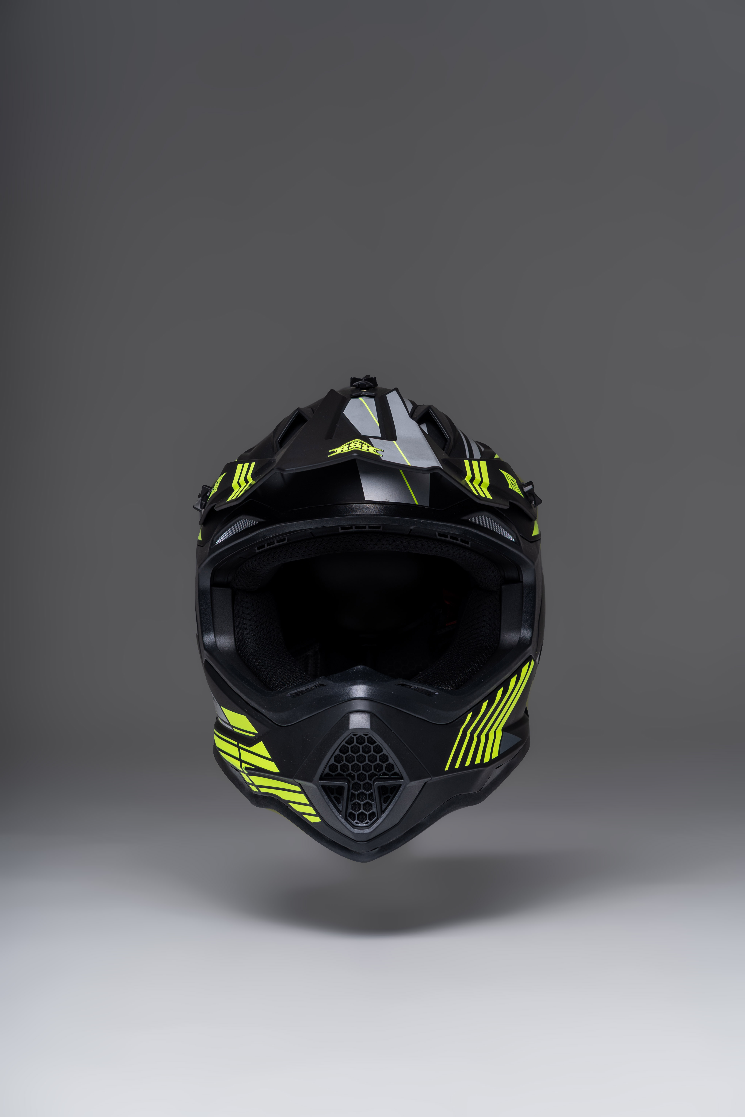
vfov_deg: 23.9
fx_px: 2638
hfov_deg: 16.1
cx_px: 372
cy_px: 558
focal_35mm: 85
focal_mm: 85
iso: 100
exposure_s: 1/160
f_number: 8
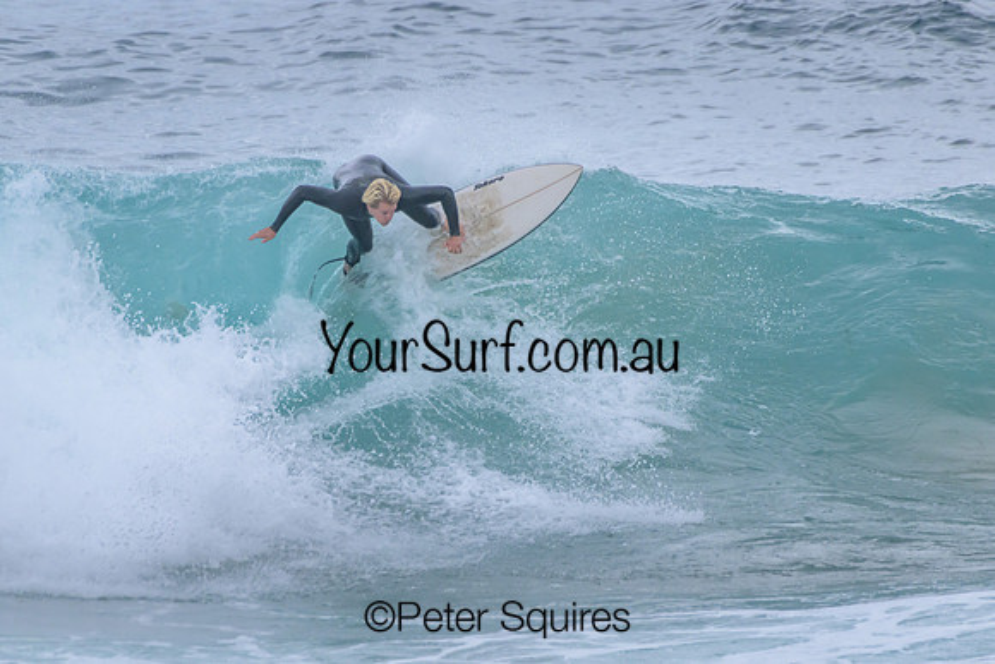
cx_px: 498
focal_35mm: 950
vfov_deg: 1.4
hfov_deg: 2.2
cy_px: 332
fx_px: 26262
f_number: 11
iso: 2200
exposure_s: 1/2000
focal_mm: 950
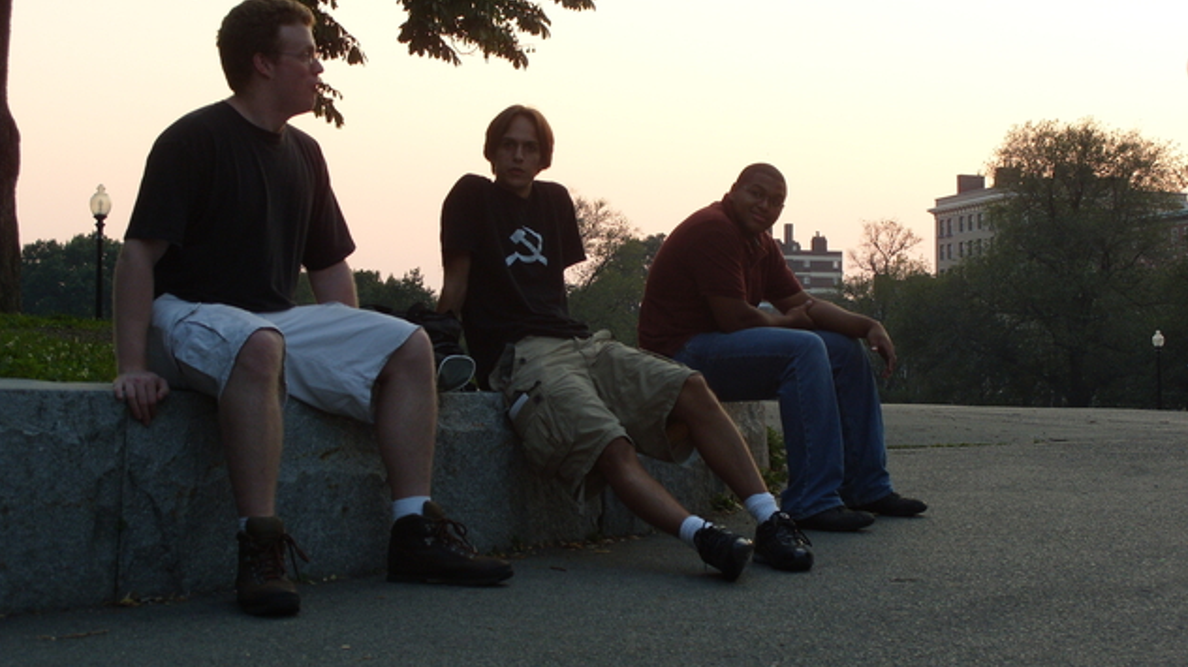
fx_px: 2015
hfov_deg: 32.8
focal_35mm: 64
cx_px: 588
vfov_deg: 18.8
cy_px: 278
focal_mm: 13
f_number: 4.2
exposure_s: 1/180
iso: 80
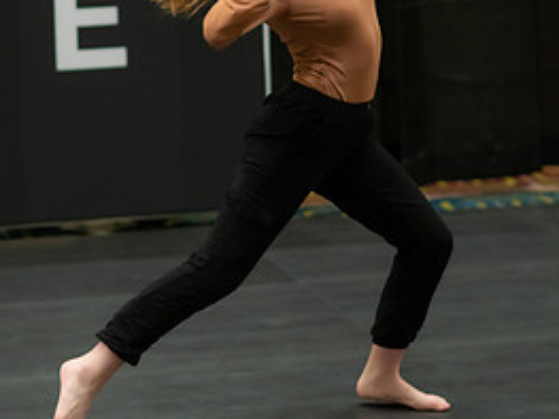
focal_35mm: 209
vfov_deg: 7.1
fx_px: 3374
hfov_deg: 9.5
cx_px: 242
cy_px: 79
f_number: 2
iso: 1600
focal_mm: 85
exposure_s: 1/640
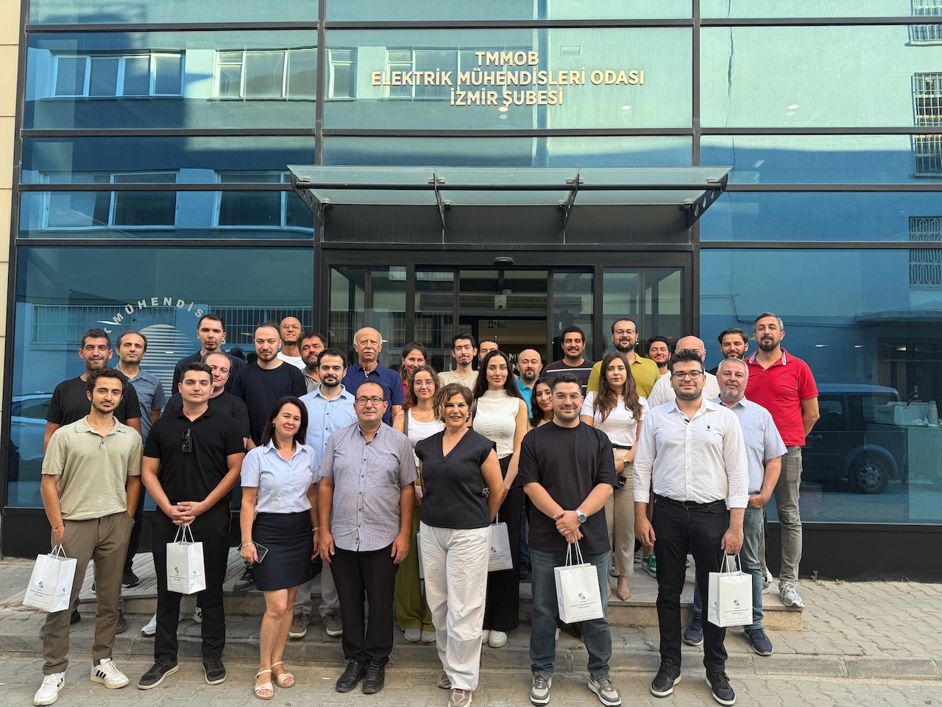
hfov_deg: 71.6
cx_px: 471
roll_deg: -0.5
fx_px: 653
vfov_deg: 56.8
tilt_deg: +3.4
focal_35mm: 24
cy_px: 354
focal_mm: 6.76
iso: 64
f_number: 1.78
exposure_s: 1/147
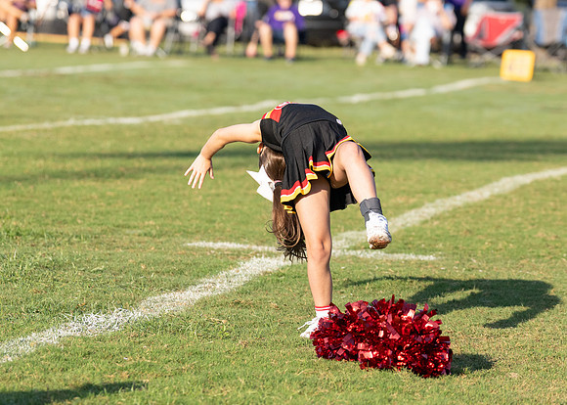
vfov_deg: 6.6
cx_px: 317
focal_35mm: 216
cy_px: 184
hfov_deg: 9.3
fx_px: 3483
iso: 320
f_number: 2.8
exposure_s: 1/5000
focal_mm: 118
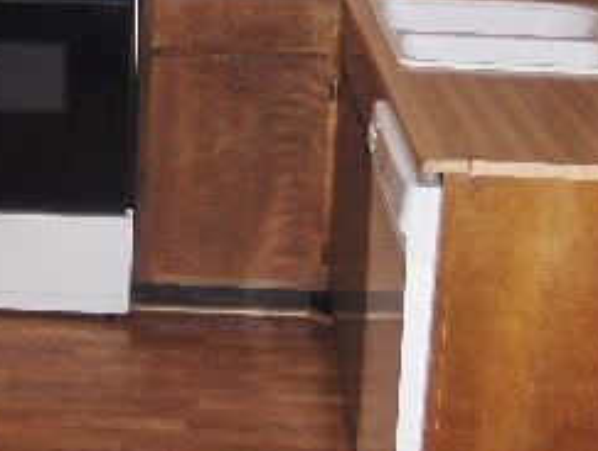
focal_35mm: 92
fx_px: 1592
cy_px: 54
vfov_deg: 15.9
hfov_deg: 21.0
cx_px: 101
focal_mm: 7.5
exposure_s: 1/60
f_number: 2.8
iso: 100
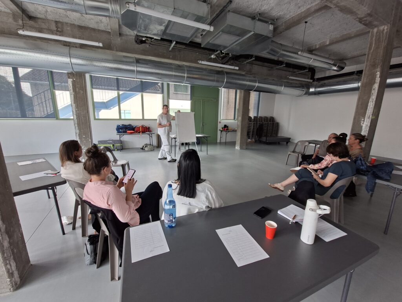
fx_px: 151
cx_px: 201
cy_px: 151
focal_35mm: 13
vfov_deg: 89.9
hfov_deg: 106.2
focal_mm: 1.74
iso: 64
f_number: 2.2
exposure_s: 1/50
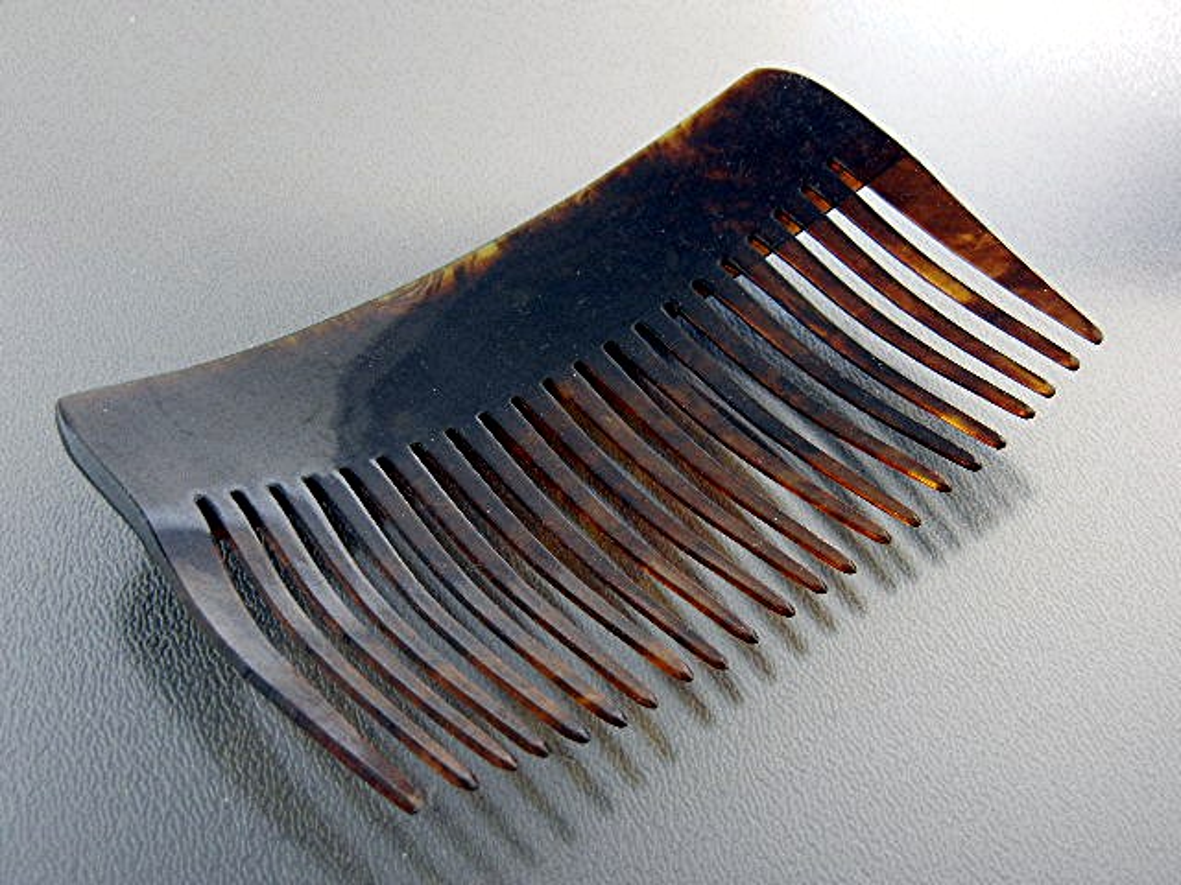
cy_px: 442
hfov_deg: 42.1
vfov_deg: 32.2
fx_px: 1535
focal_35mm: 45
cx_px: 590
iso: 200
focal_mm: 8.1
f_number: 3.8
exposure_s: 1/6.7
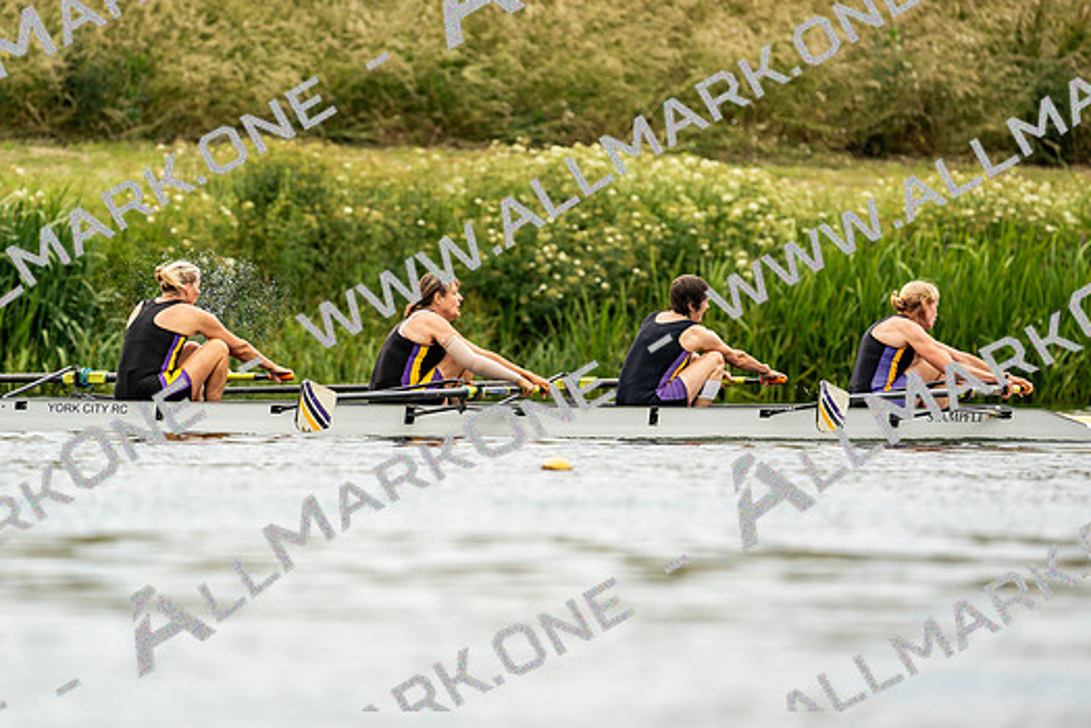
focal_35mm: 625
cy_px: 355
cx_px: 554
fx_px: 18951
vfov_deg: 2.2
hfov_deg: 3.3
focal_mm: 565
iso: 500
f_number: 6.3
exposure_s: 1/2000
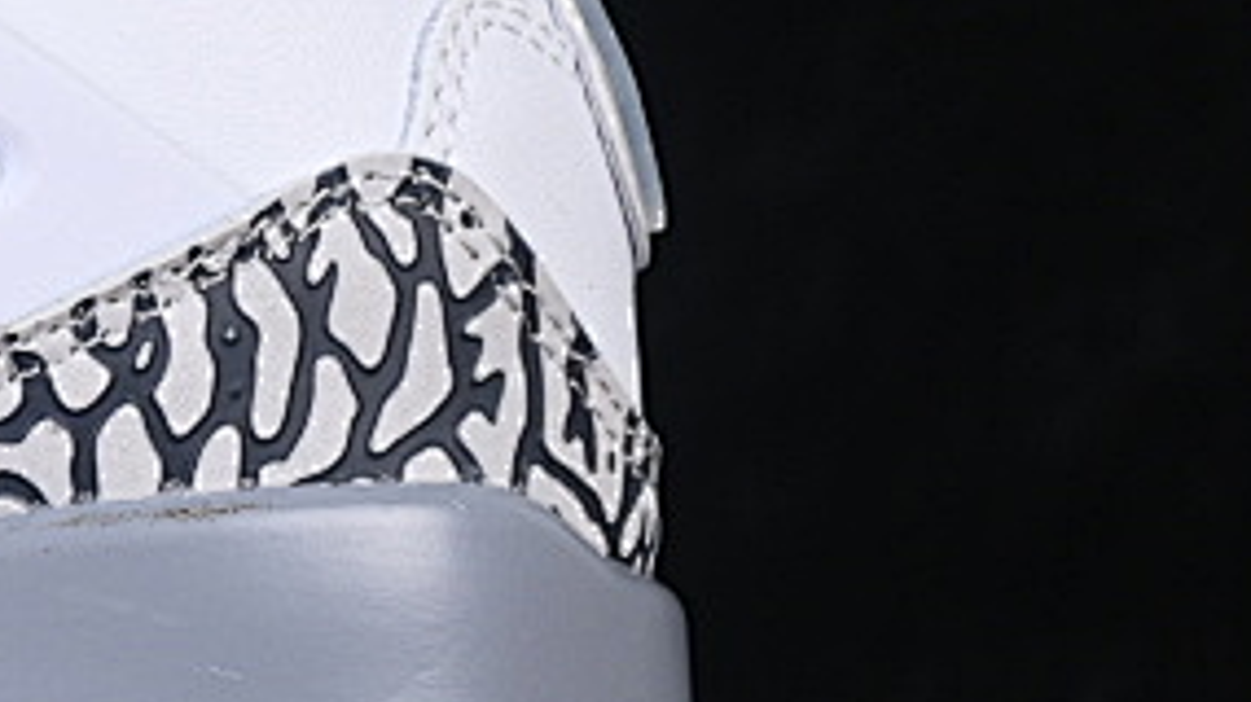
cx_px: -882
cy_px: 31
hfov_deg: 7.1
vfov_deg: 4.1
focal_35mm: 298
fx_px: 9880
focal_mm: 50
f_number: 8
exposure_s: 1/80
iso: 160
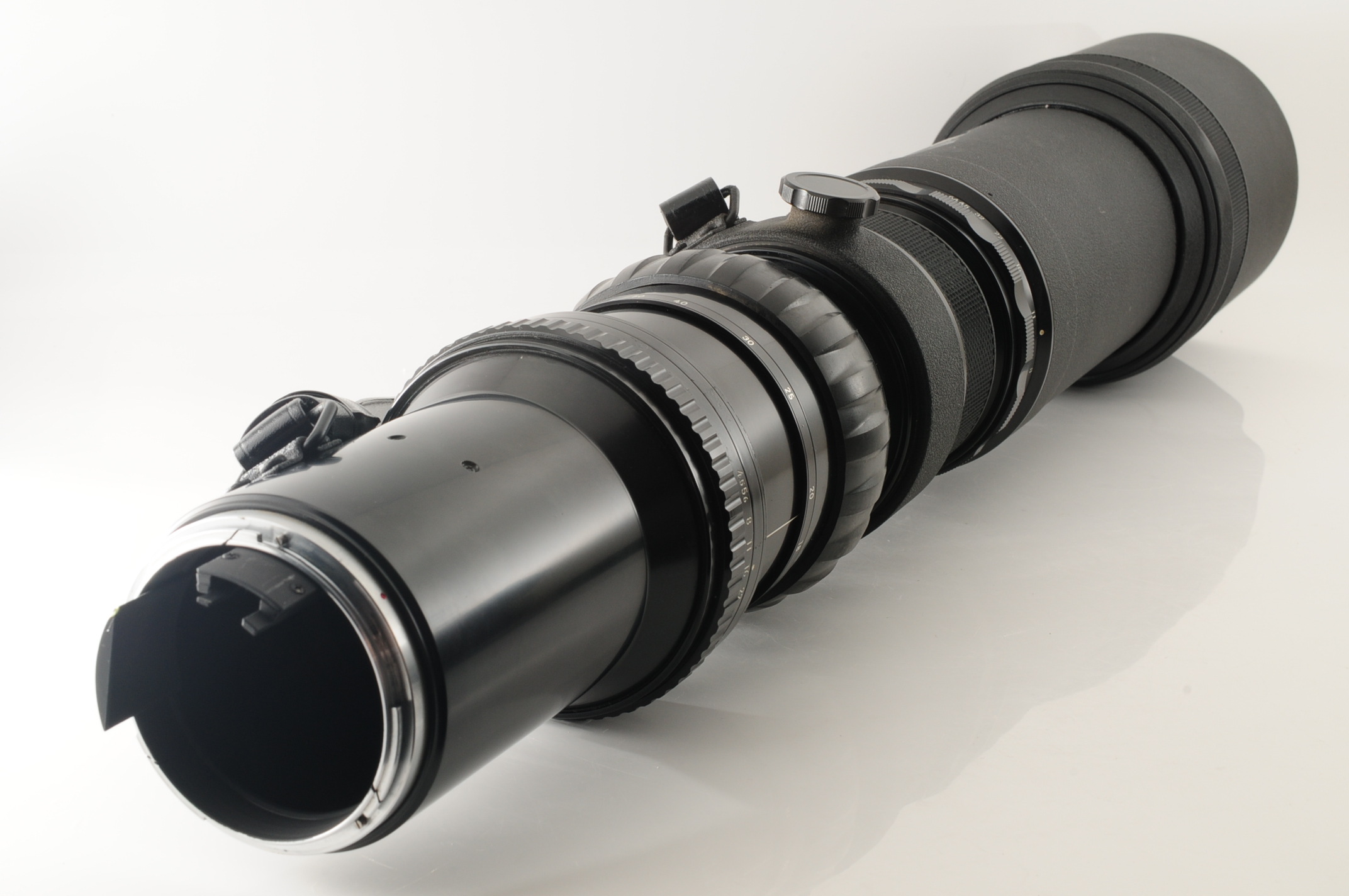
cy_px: 448
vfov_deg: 22.6
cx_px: 674
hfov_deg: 33.4
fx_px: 2246
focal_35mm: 60
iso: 200
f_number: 18
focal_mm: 40
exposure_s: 1/250
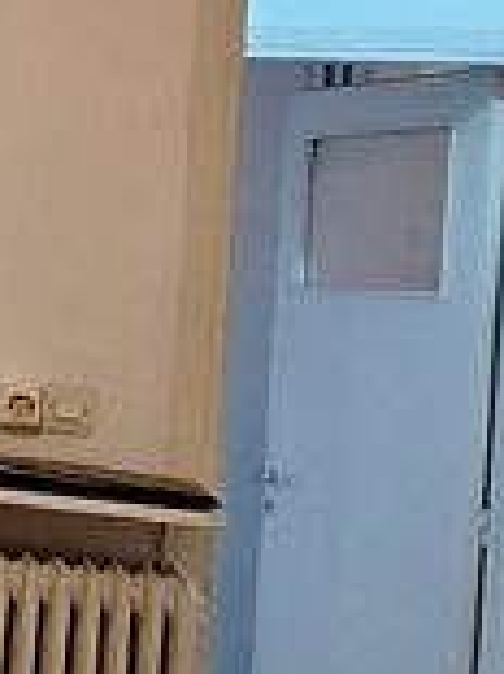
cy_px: 165
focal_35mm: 86
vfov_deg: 22.6
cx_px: -852
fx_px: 1672
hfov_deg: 12.0
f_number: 2.2
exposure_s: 1/25
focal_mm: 1.74
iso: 250
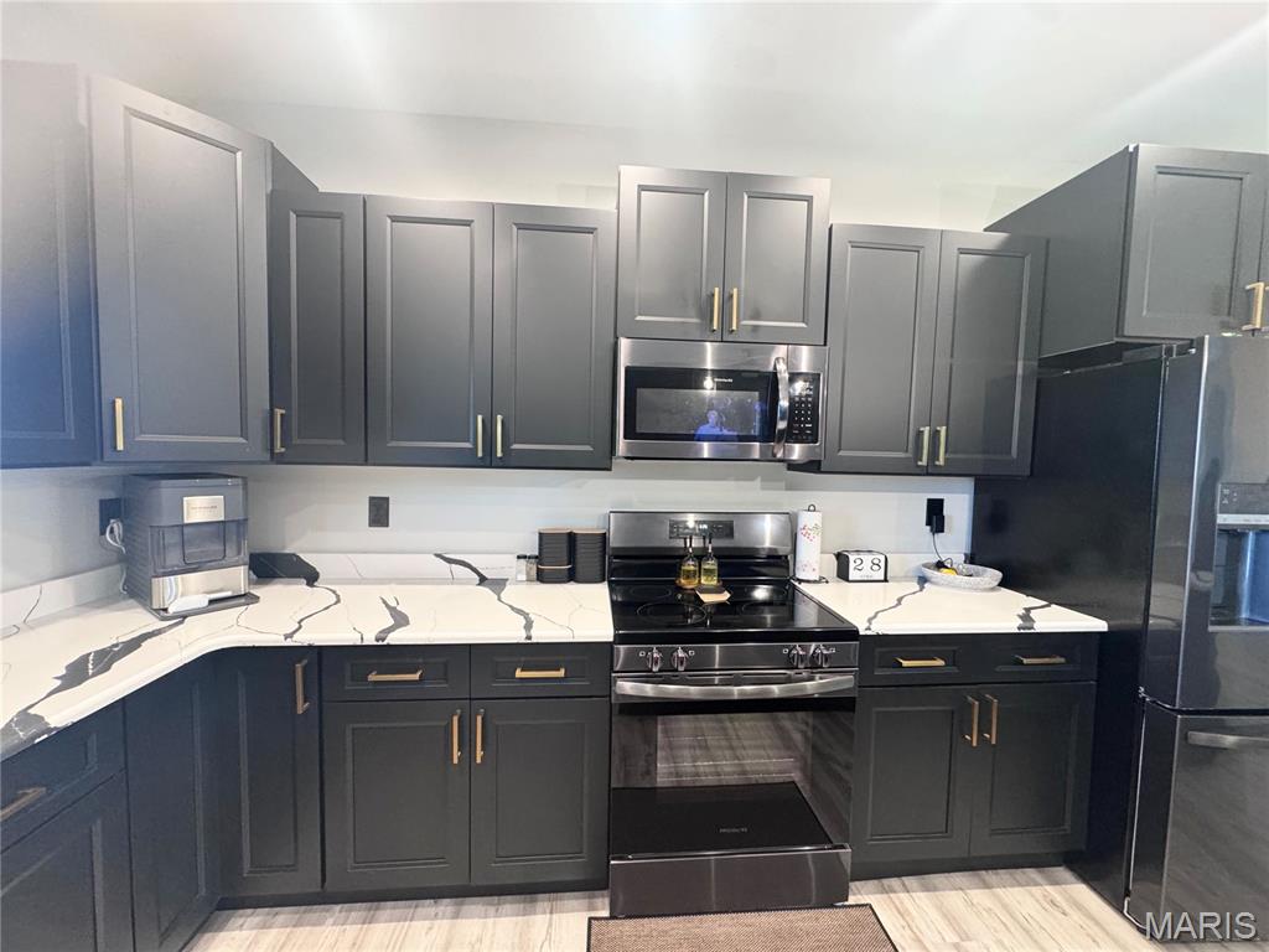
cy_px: 476
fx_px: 513
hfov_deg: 102.1
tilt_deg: -3.1
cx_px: 634
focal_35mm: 14
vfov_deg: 85.7
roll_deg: -0.9
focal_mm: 2.22
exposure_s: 1/60
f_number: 2.2
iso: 400
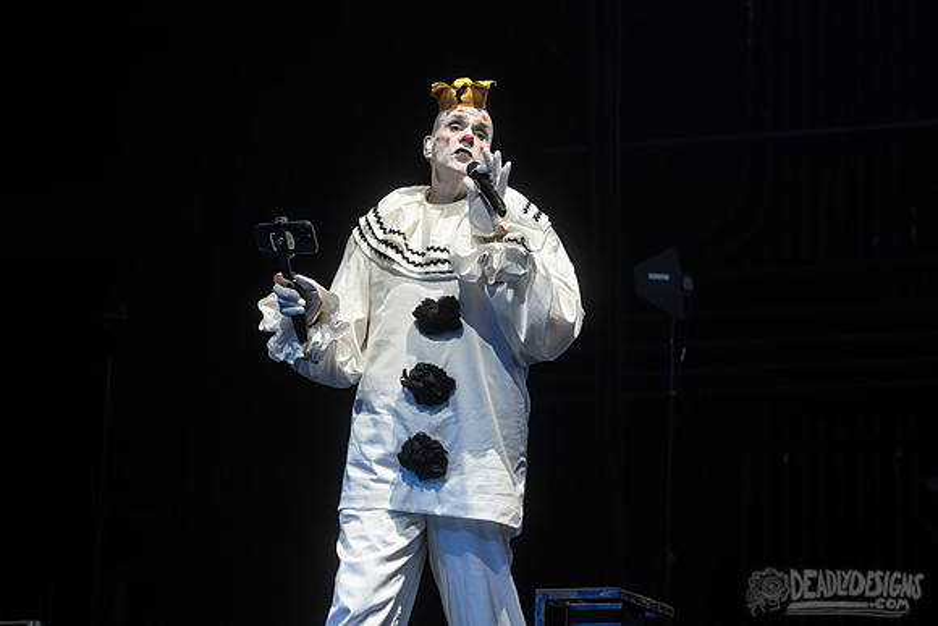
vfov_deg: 14.2
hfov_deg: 21.1
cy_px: 275
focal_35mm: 96
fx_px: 2514
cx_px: 469
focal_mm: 86
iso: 640
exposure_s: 1/400
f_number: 5
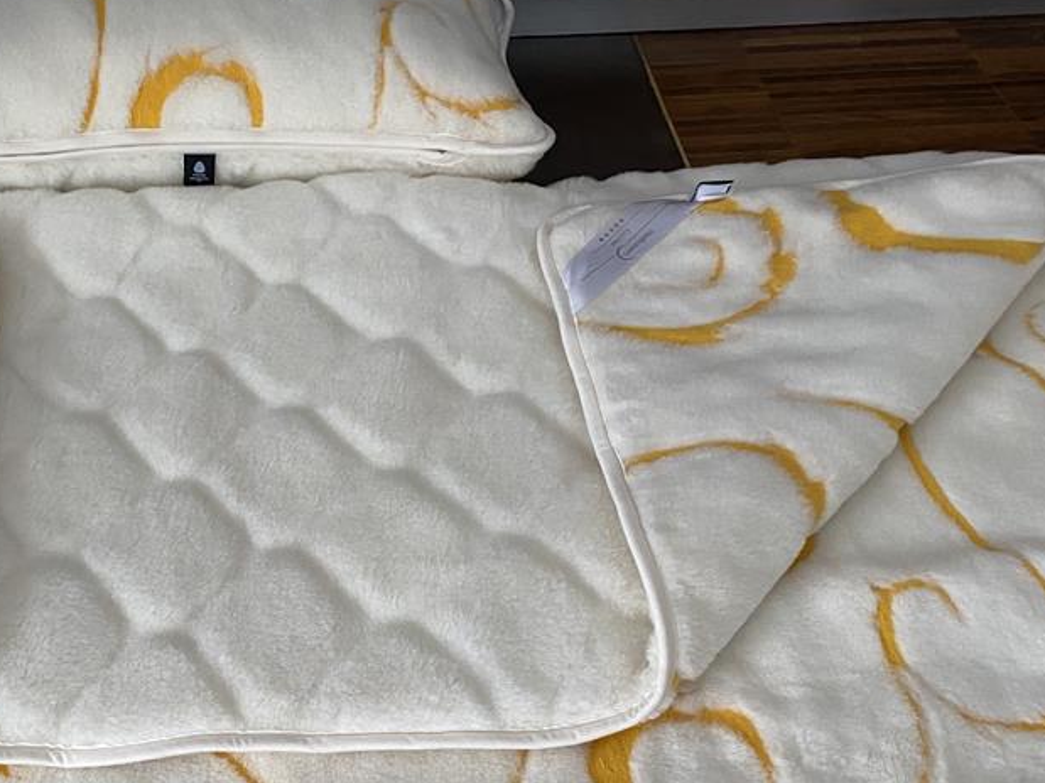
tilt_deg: -52.6
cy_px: 596
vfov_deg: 32.9
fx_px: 1298
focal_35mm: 43
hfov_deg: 42.4
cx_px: 246
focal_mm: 4.25
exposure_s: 1/60
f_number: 1.8
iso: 250
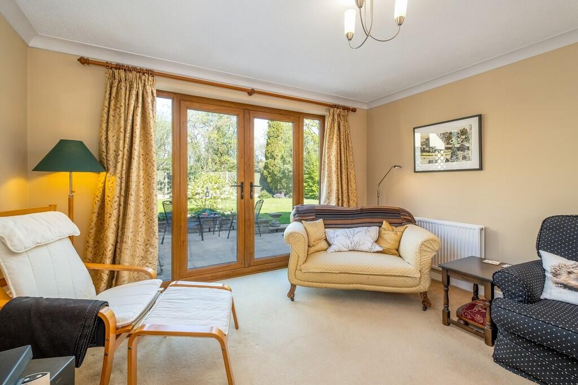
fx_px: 241
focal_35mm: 15
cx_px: 289
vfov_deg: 77.3
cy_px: 192
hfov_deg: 100.4
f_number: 7.1
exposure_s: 1/50
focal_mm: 10
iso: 250
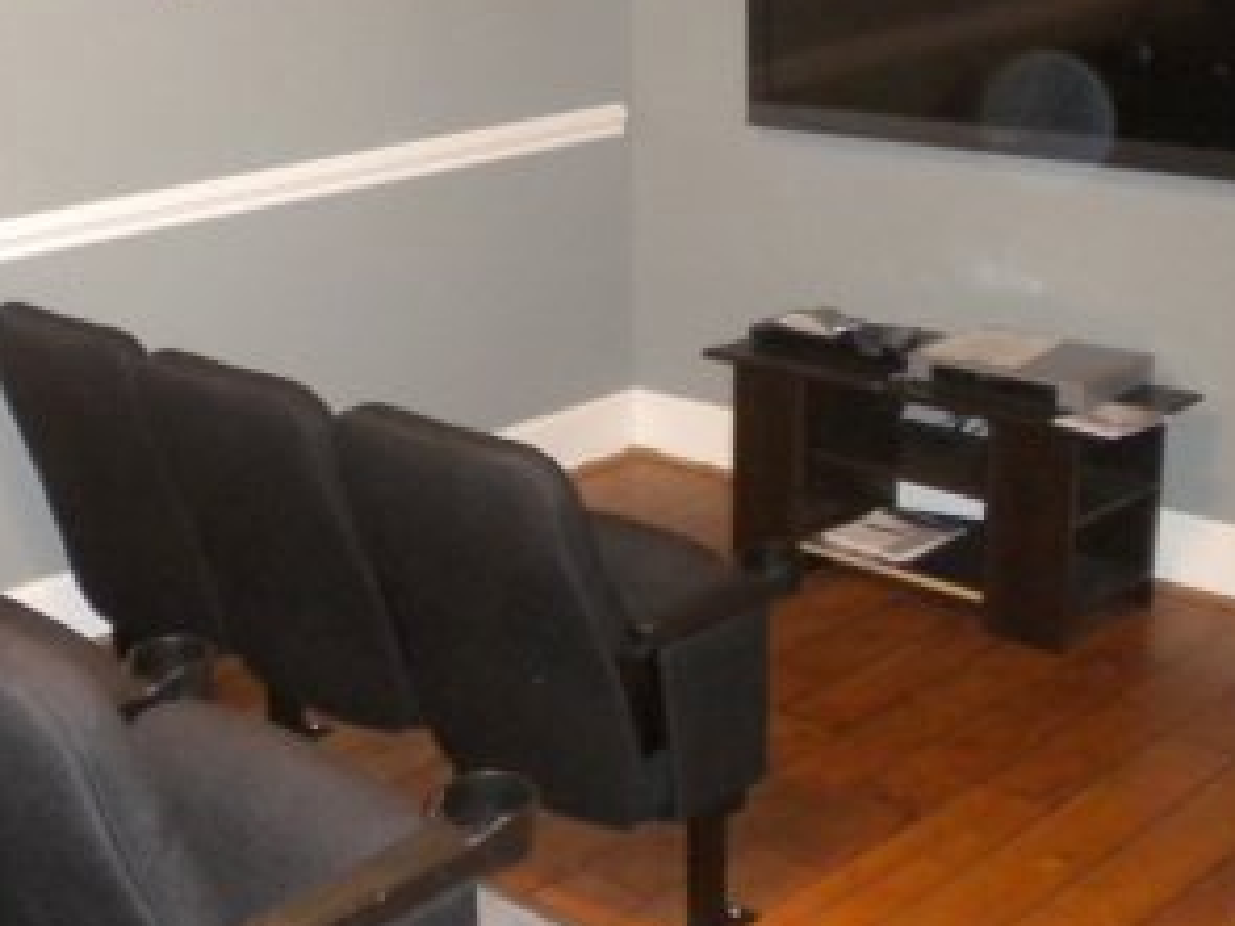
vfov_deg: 26.1
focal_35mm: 56
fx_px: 1997
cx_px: 402
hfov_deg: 34.0
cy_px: 419
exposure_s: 1/30
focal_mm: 6.3
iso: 535
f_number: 3.1
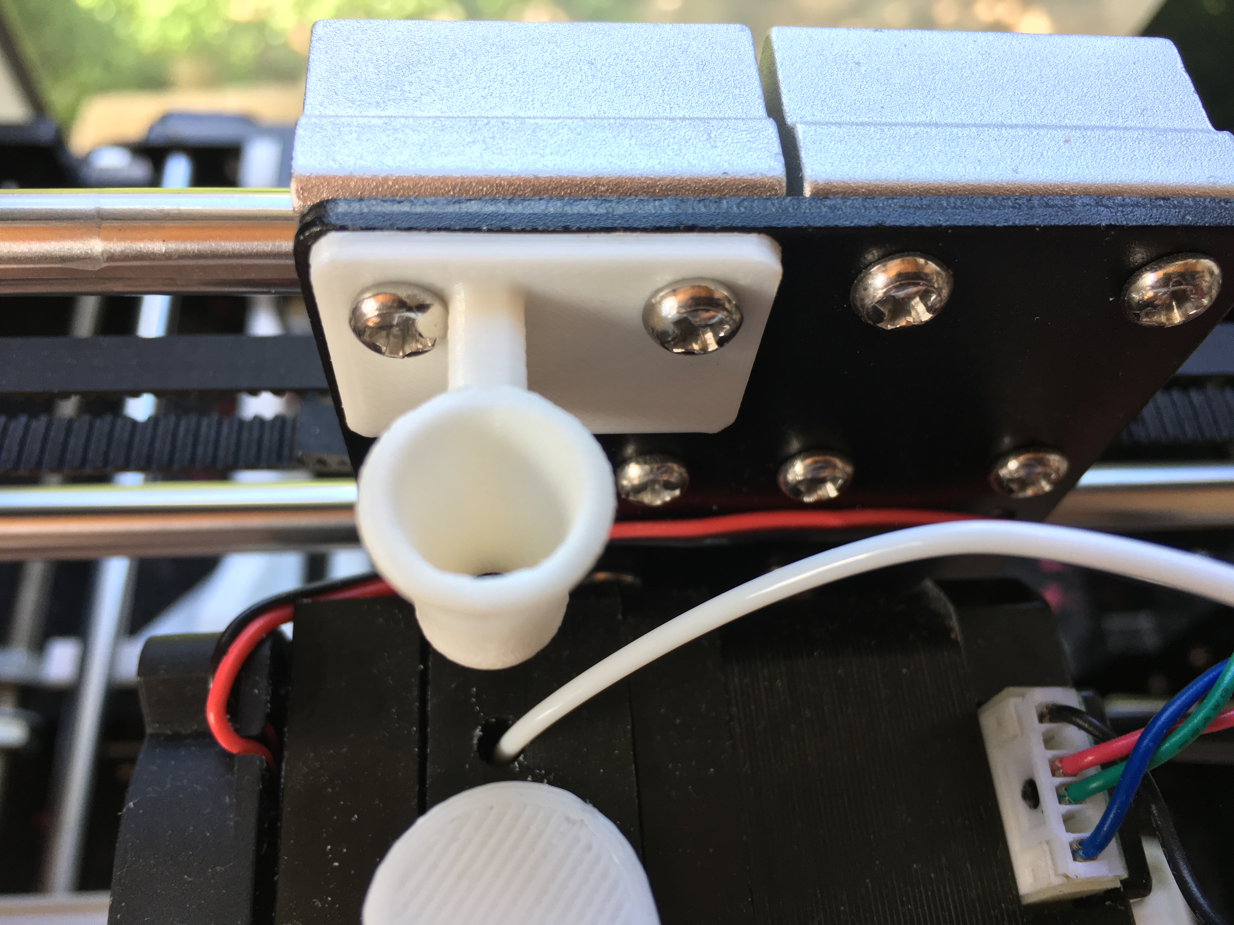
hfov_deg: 61.7
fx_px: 1034
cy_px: 462
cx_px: 617
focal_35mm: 29
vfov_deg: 48.2
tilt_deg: -60.8
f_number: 2.2
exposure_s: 1/100
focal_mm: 4.15
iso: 40
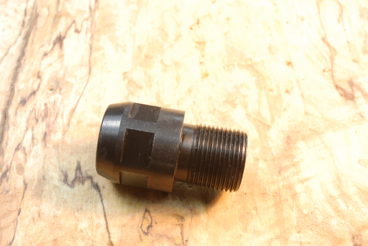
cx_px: 184
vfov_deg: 22.7
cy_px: 123
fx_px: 614
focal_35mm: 60
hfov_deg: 33.4
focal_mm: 40
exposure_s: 1/5
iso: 200
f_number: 22
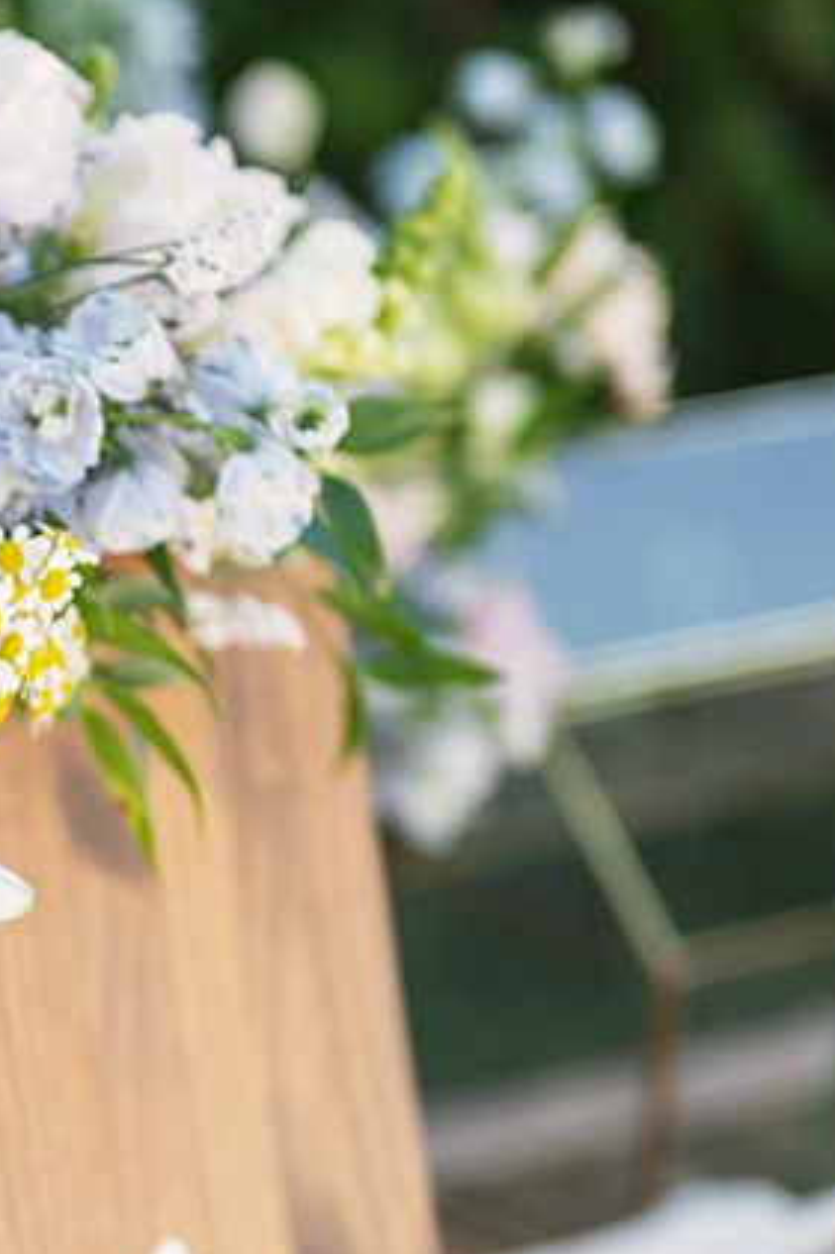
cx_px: -535
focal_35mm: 178
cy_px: 1050
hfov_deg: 7.5
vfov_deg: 11.5
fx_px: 6198
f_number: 1.8
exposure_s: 1/400
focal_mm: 50
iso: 50
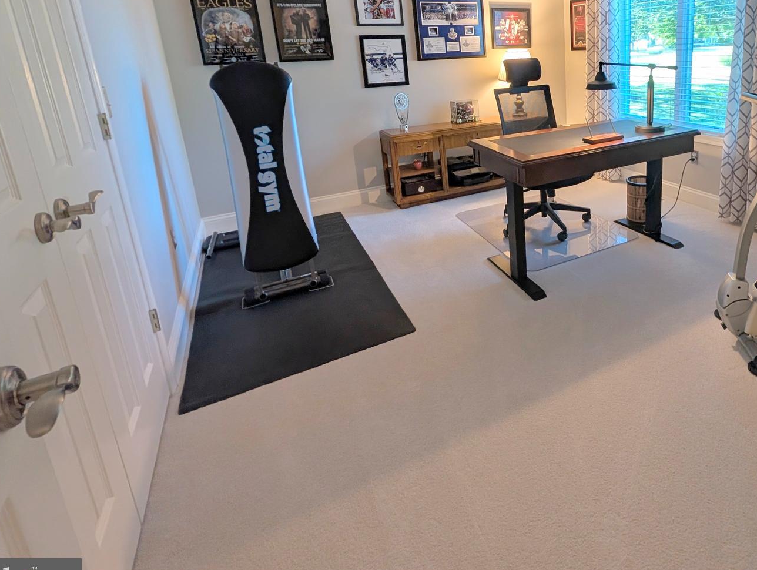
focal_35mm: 19
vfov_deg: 65.4
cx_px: 534
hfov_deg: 80.2
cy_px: 155
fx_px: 416
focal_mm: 2.02
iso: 86
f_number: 1.7
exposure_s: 1/40
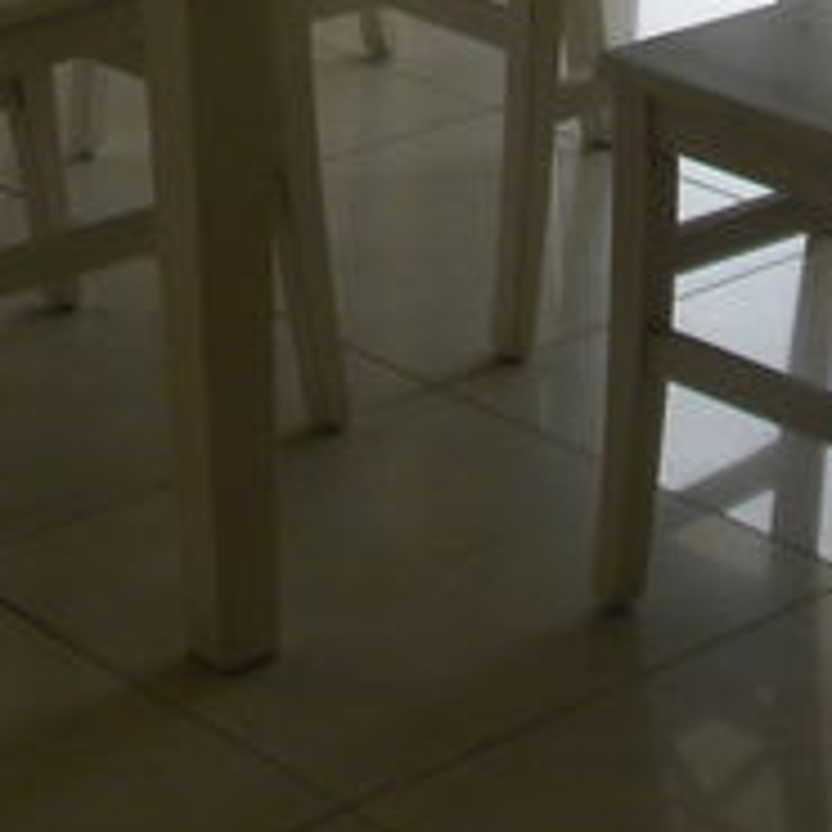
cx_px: 774
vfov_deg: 12.3
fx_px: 3644
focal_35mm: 134
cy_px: -450
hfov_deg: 12.9
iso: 80
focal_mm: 5
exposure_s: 1/177
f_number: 3.5
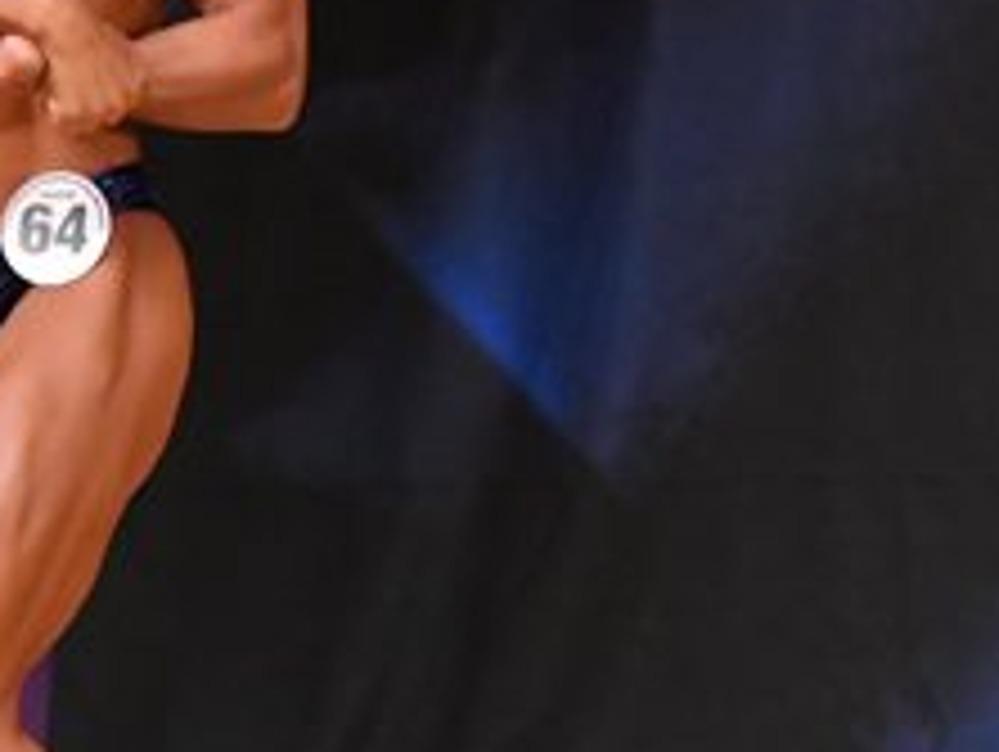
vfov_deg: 1.6
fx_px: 27591
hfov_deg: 2.1
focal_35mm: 955
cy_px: 302
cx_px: 686
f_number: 5.6
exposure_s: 1/400
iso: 5600
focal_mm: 190
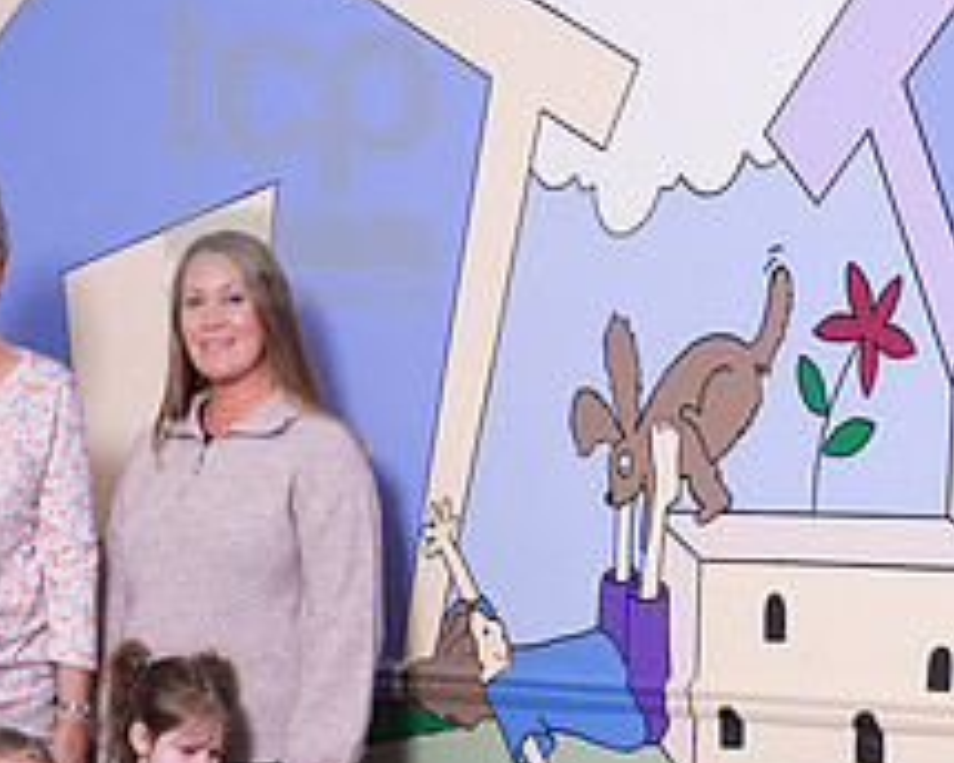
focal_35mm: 125
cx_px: -314
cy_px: 719
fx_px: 3529
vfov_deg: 12.2
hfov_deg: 14.7
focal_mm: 35
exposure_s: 1/250
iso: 320
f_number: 6.3
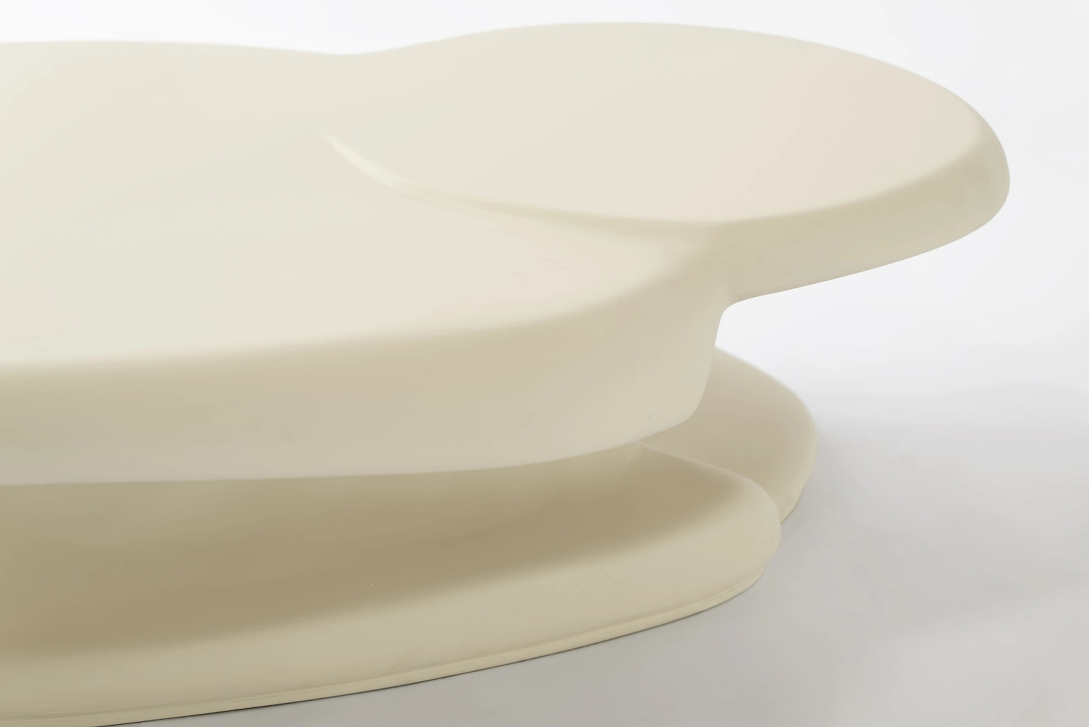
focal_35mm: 50
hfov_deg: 39.6
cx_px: 544
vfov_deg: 27.0
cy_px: 364
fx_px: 1513
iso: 125
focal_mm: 50
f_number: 4.5
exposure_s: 1/100
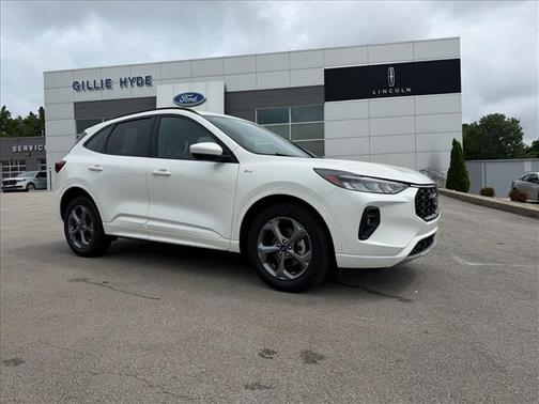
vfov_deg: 56.8
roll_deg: +1.5
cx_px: 270
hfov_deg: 71.6
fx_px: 374
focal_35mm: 24
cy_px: 202
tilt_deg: -0.6
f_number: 1.78
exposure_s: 1/6711
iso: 80
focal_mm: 6.76
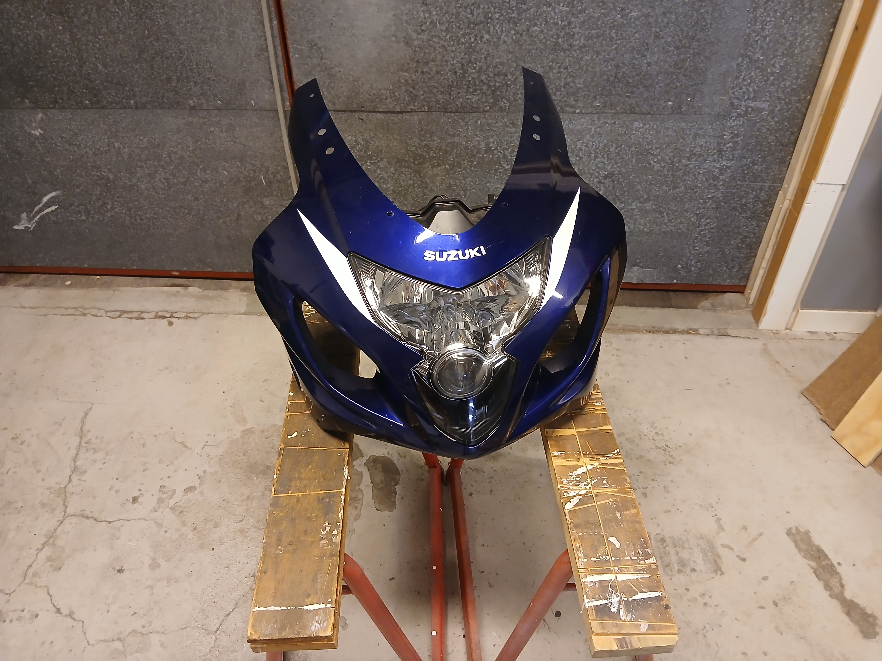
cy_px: 330
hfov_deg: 67.3
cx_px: 441
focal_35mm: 26
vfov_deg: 53.1
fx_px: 662
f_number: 1.8
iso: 320
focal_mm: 3.98
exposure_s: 1/50
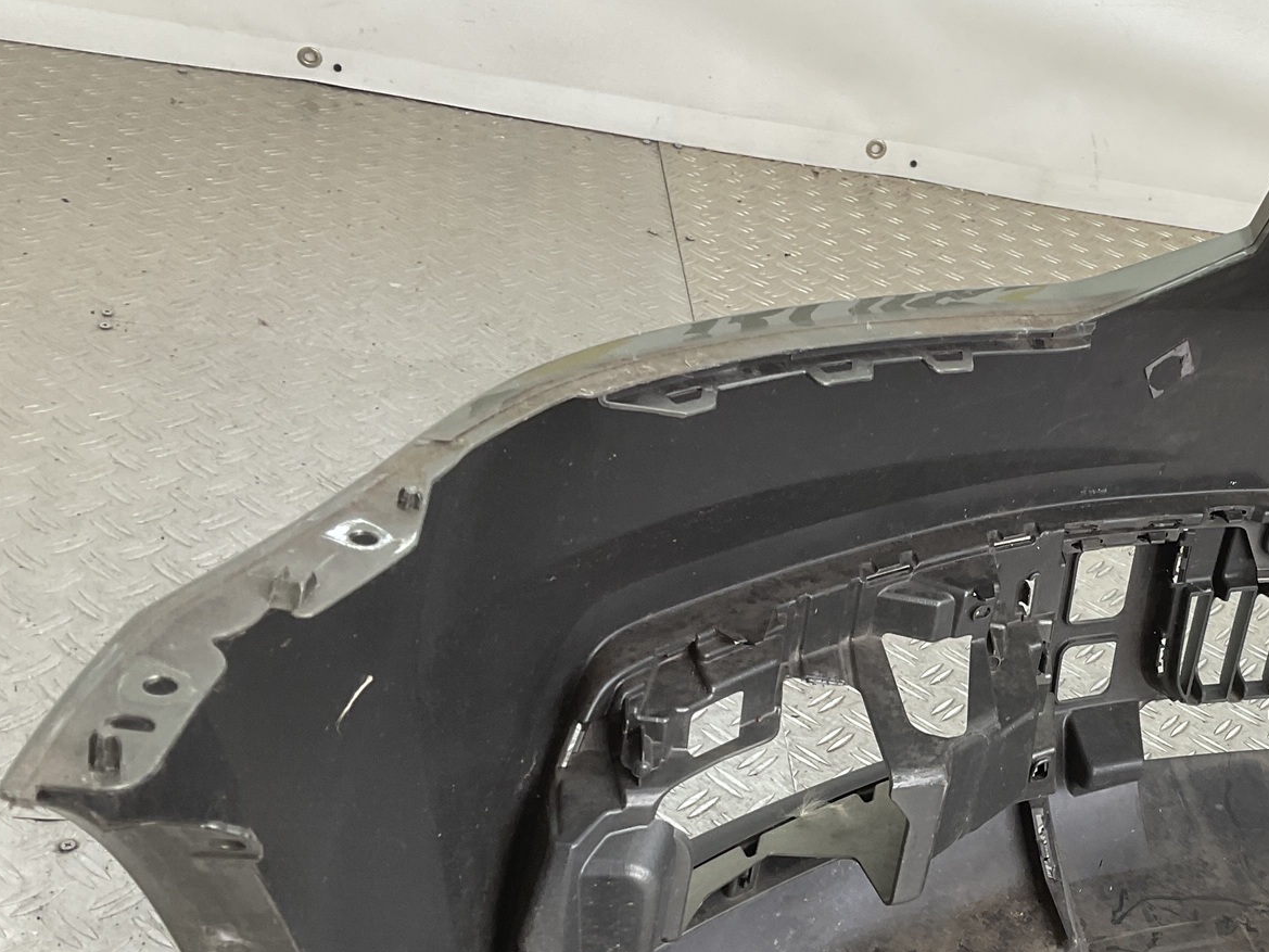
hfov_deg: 36.9
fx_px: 1833
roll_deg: -20.7
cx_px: 1015
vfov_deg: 28.7
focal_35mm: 50
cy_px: 698
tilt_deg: -33.7
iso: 25
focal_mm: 3
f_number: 1.8
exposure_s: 1/100
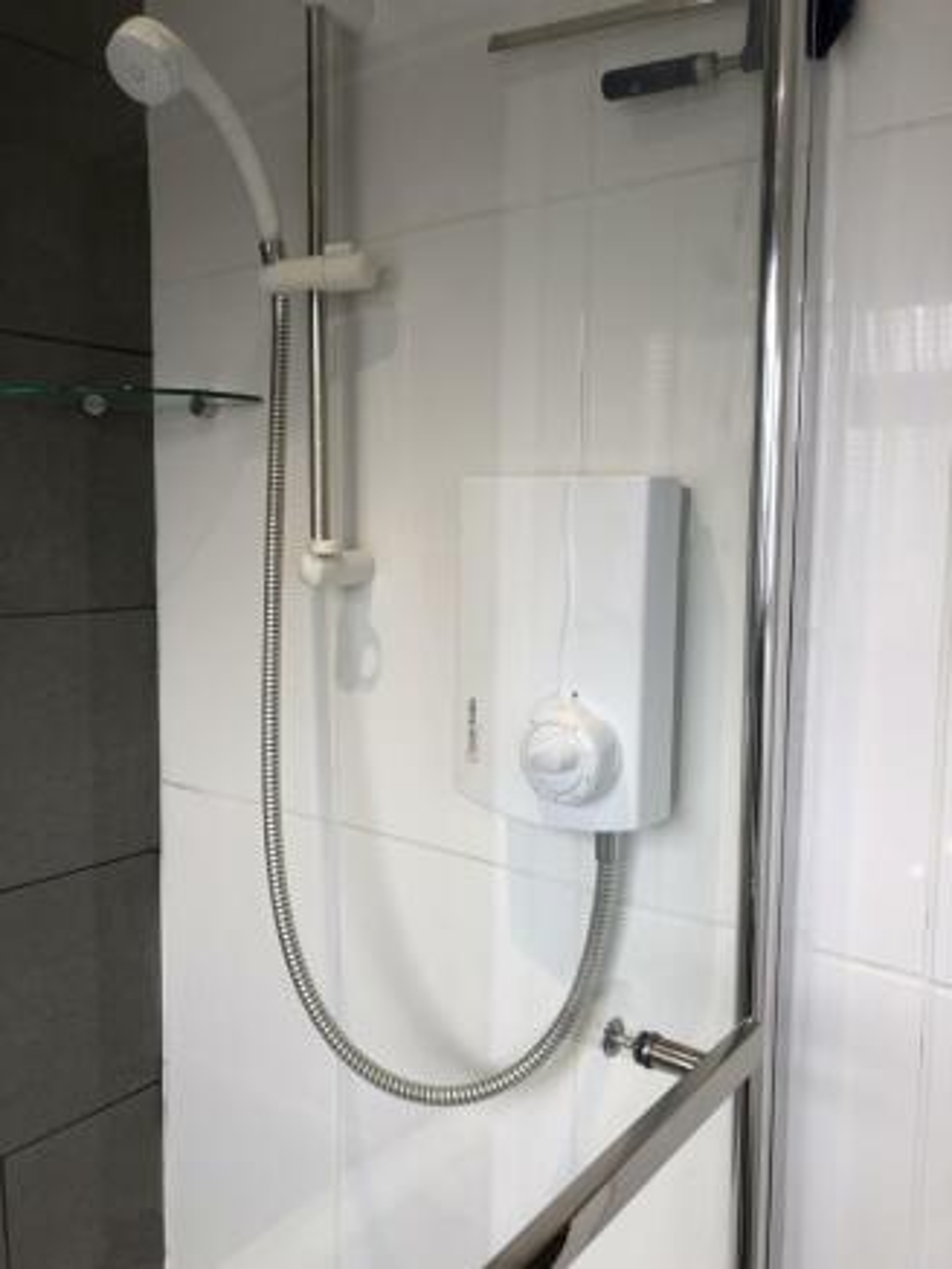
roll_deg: -0.5
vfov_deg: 61.6
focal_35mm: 29
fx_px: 1063
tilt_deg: -7.0
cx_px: 476
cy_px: 634
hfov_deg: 48.2
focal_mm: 3.99
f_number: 1.8
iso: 32
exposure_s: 1/100
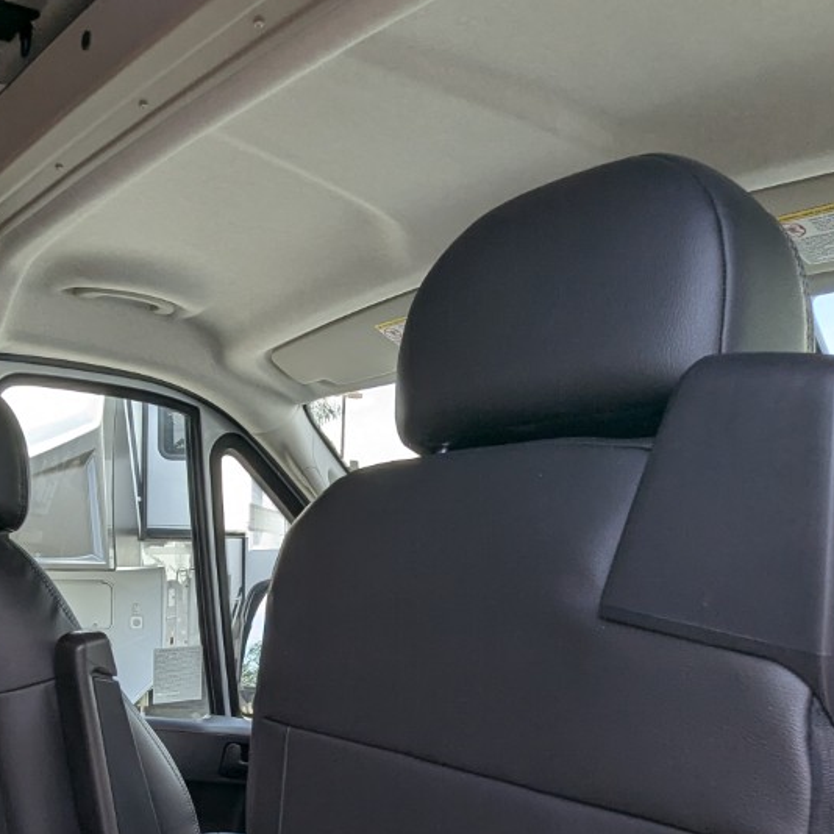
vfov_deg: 44.1
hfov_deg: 44.2
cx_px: 269
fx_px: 1009
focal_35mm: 37
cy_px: 570
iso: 45
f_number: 2.2
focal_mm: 2.35
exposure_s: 1/329
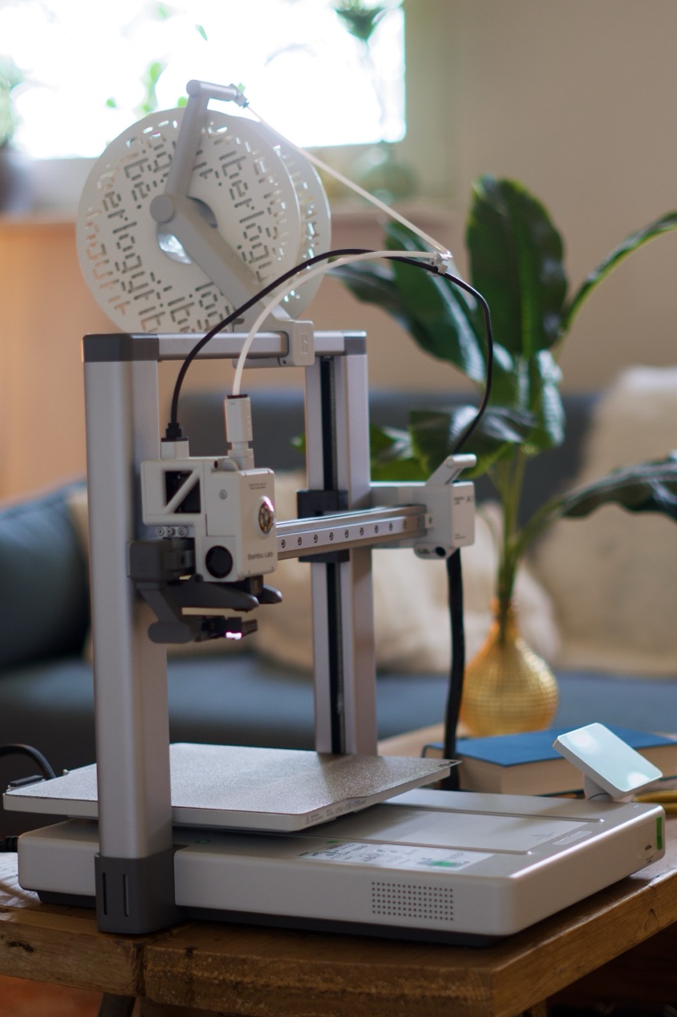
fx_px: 2398
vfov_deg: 23.9
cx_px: 354
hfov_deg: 16.1
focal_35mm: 85
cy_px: 527
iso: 400
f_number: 1.8
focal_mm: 50
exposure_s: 1/50
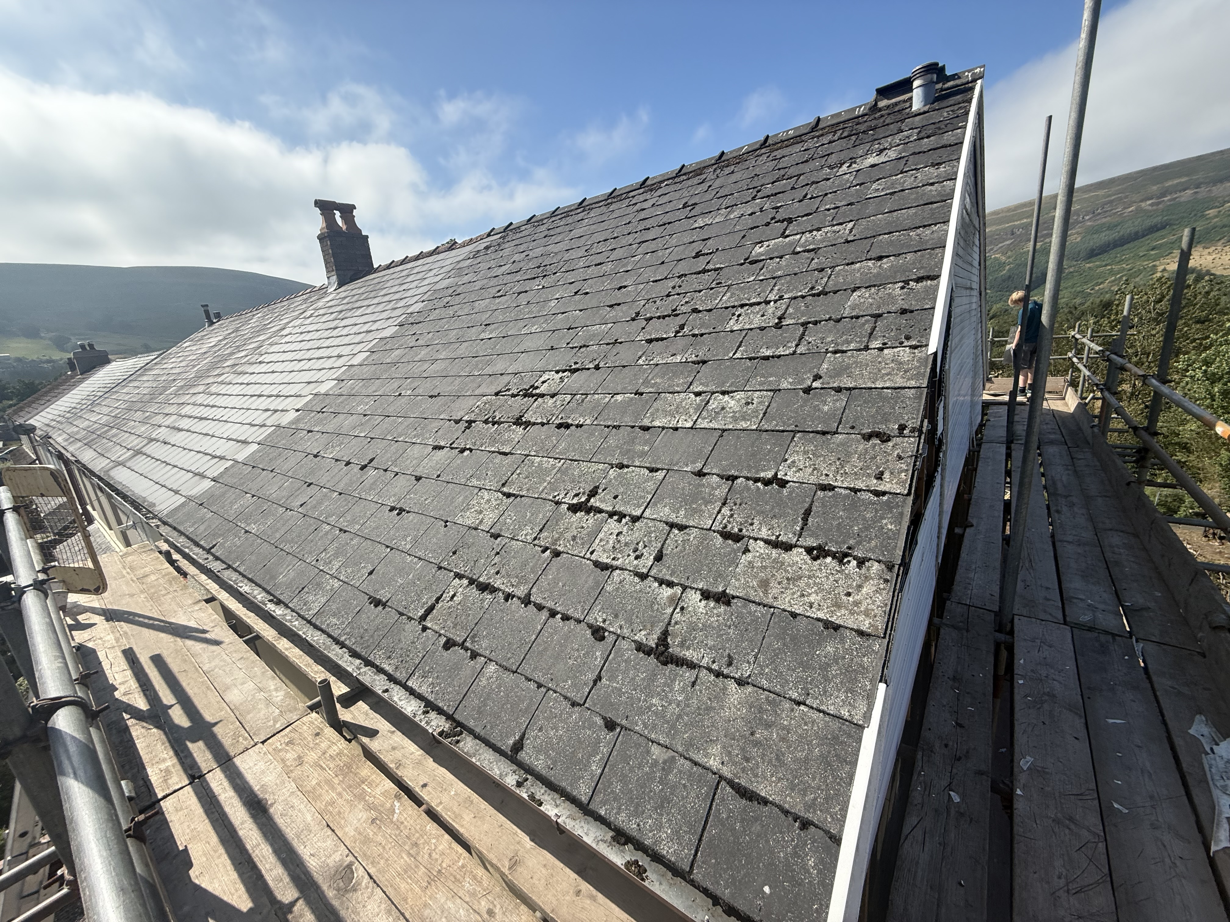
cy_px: 461
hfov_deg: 102.1
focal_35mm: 14
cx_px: 615
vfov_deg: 85.7
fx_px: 497
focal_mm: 2.22
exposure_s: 1/1656
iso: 50
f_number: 2.2
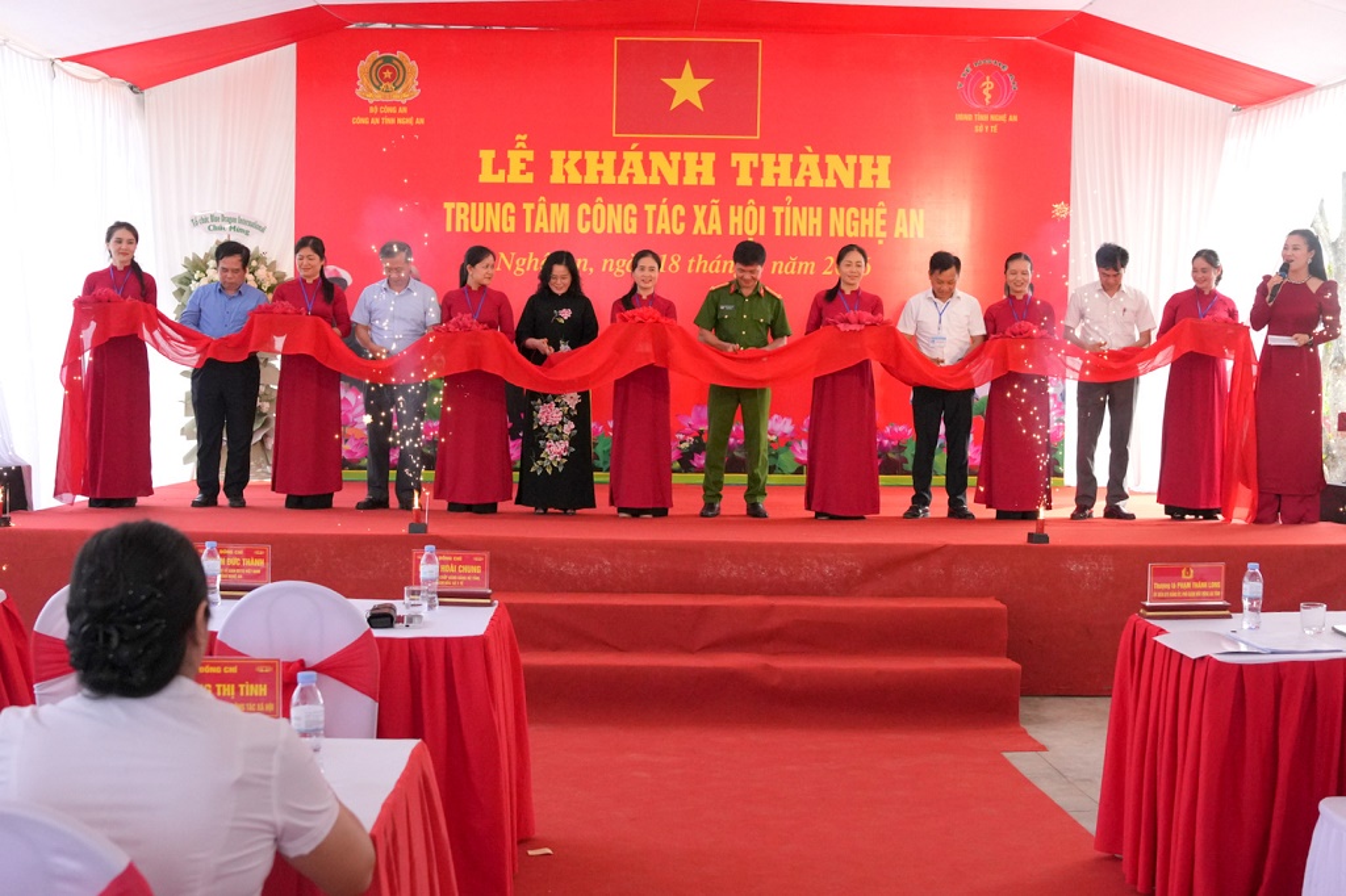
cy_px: 448
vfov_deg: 36.8
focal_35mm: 36
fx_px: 1345
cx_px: 673
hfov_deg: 53.1
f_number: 4
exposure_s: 1/2000
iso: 2000
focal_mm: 24
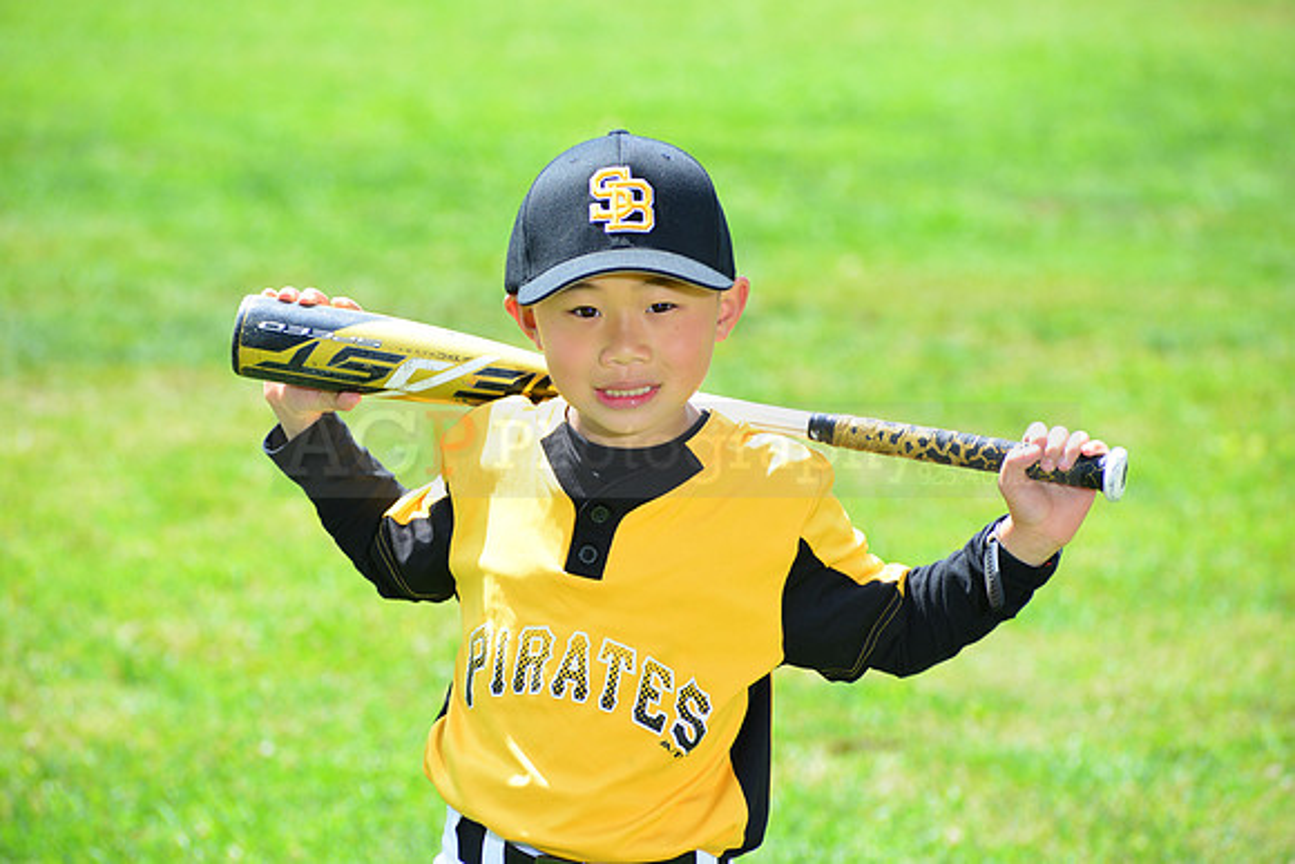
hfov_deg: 10.3
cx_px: 648
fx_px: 7196
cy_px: 432
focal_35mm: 200
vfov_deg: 6.9
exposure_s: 1/200
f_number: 8
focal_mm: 200
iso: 200
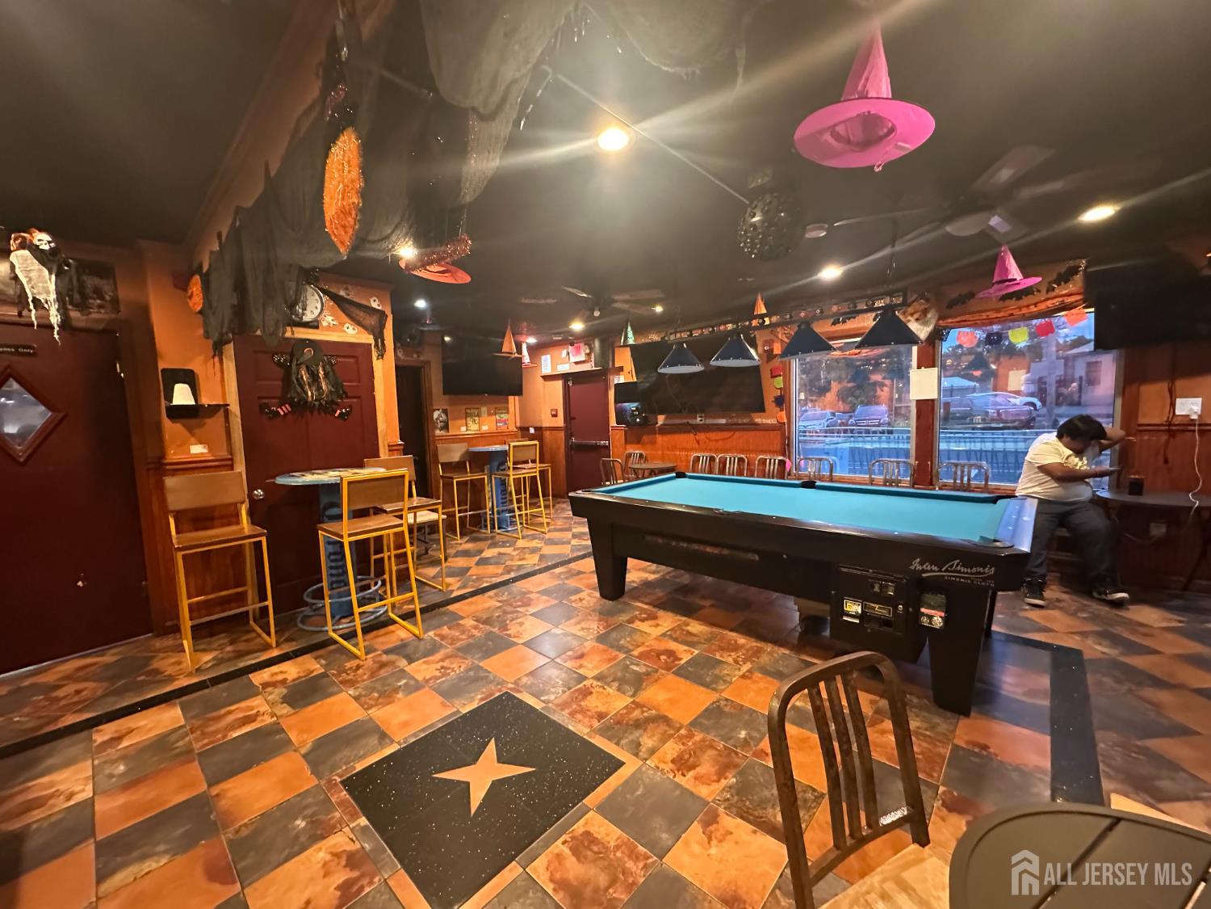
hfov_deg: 102.1
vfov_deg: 85.7
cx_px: 606
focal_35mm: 14
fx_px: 490
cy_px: 454
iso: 1000
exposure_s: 1/40
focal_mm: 2.22
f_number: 2.2
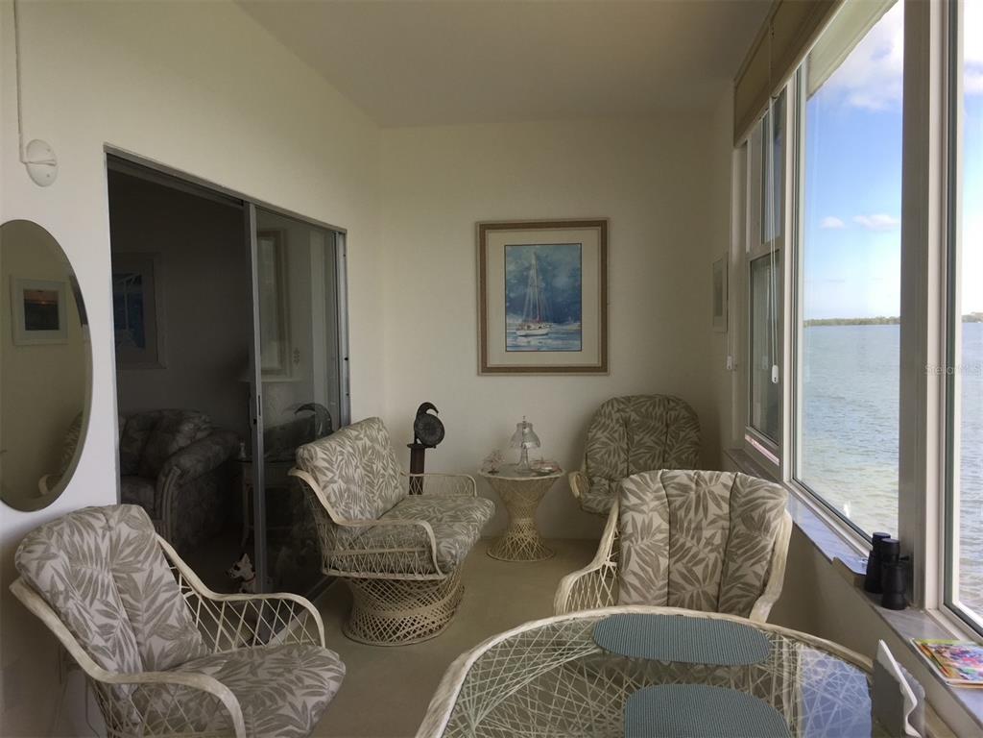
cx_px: 492
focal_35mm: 29
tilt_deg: -3.8
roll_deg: +1.2
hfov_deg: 61.7
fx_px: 824
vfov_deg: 48.2
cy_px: 369
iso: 32
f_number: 2.2
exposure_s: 1/278
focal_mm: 4.15
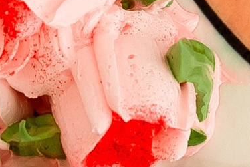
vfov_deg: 5.0
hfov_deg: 7.4
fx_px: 1883
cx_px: 394
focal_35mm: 271
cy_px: -105
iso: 400
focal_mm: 24
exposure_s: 1/320
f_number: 4
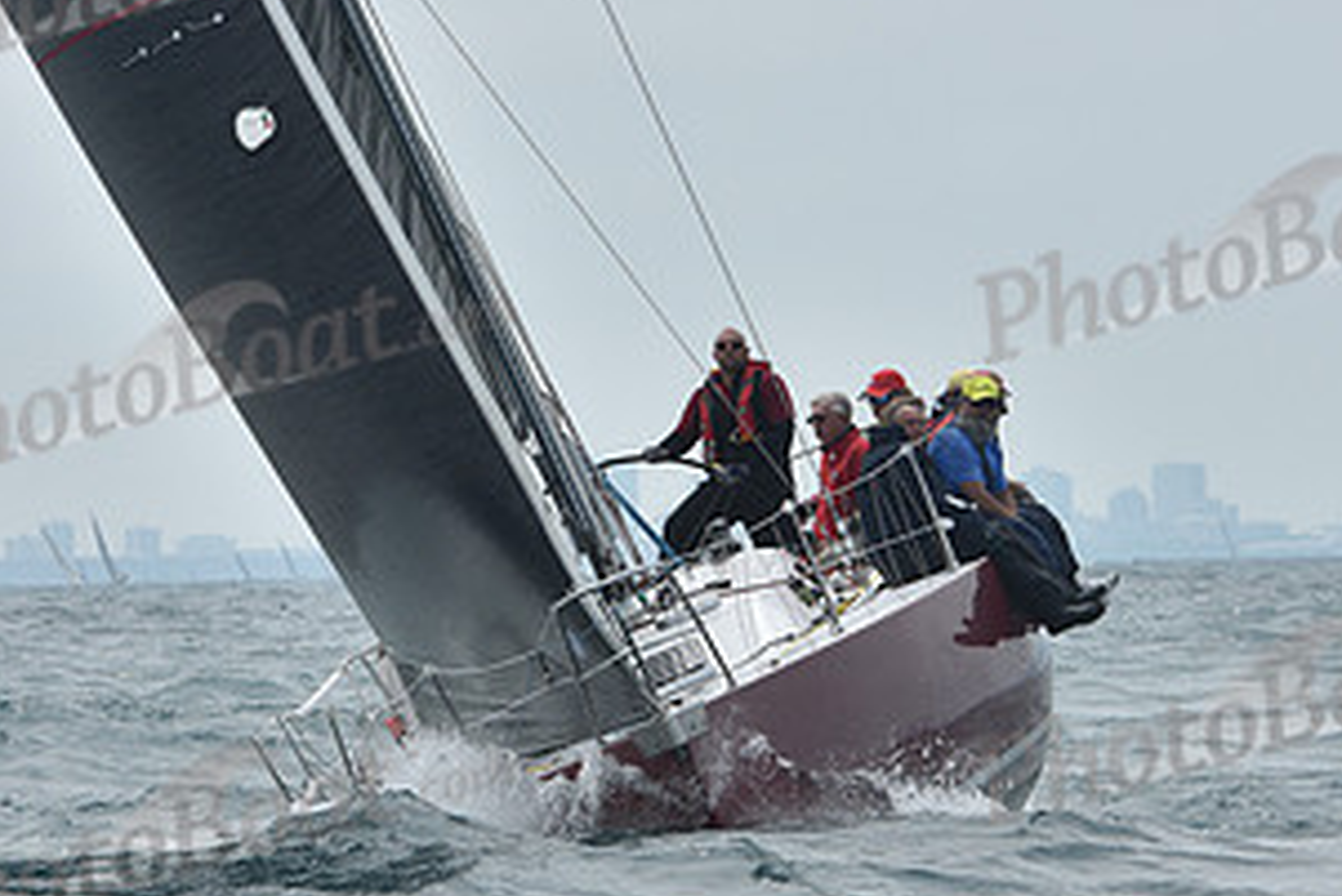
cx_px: 749
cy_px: 542
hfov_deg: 5.8
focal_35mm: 356
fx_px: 13277
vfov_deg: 3.9
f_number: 11
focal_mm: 185
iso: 250
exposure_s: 1/800
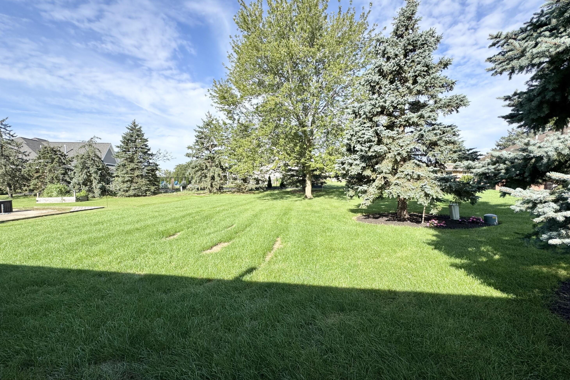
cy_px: 188
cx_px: 278
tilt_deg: -2.1
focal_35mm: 15
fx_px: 237
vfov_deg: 77.3
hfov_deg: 100.4
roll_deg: +0.3
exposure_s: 1/1126
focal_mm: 2.22
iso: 50
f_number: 2.2
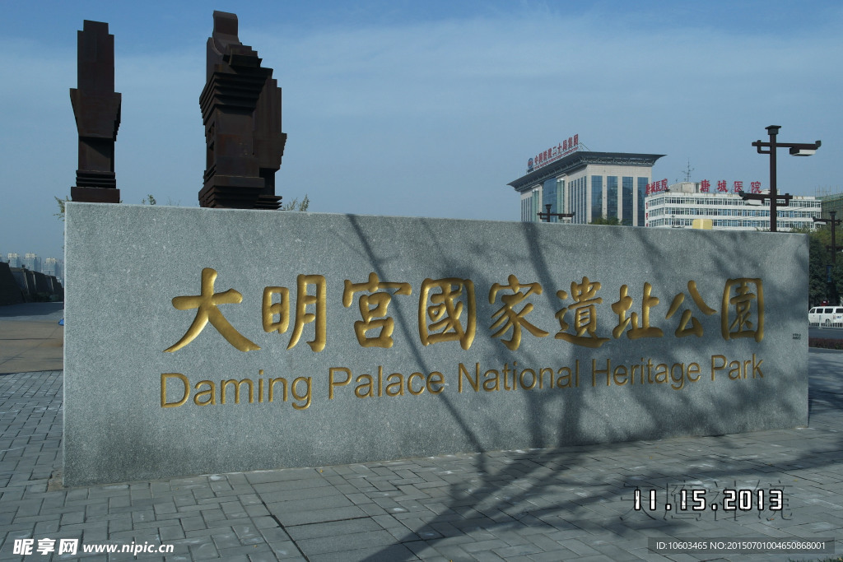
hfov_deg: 61.9
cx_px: 422
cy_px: 281
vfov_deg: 43.6
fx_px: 703
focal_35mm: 30
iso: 100
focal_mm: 20
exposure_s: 1/320
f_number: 7.1
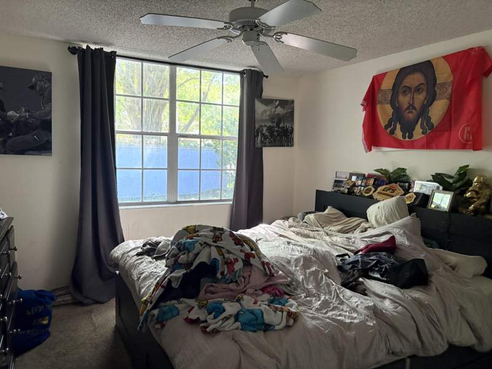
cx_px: 246
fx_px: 370
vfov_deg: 53.1
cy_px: 184
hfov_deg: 67.3
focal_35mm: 26
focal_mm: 5.96
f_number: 1.6
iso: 400
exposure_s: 1/60
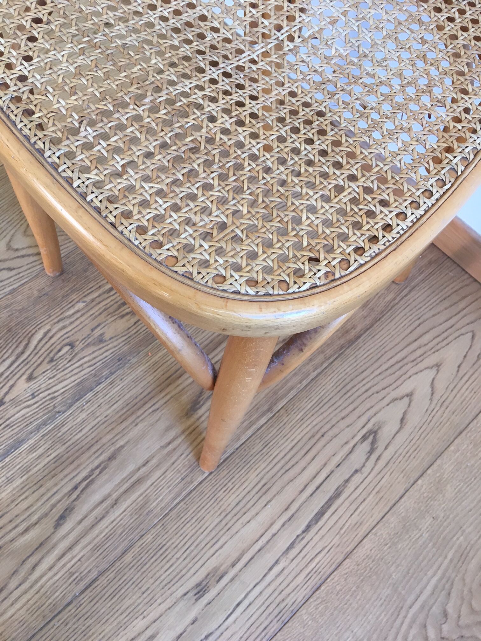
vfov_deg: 61.7
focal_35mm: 29
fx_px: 537
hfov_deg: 48.2
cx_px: 240
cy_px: 320
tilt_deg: -67.1
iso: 40
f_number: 2.2
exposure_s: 1/33
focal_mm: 4.15
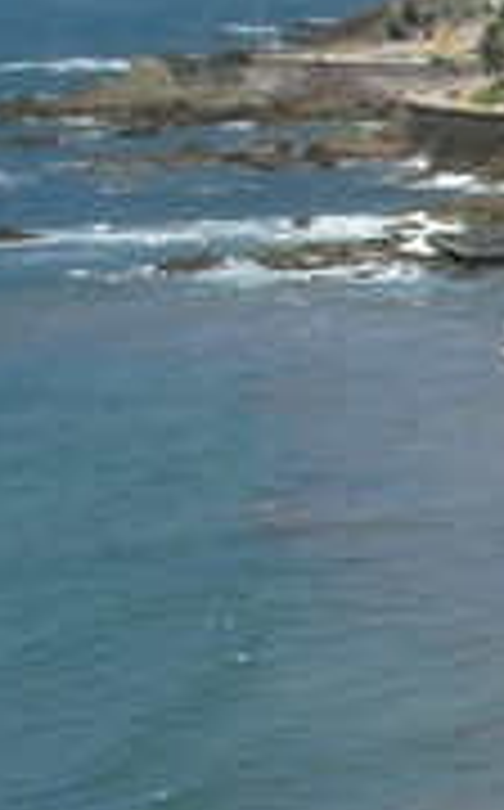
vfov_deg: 9.8
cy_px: 522
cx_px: 1606
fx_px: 4740
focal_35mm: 215
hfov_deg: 5.6
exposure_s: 1/664
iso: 50
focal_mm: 6.3
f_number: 4.9
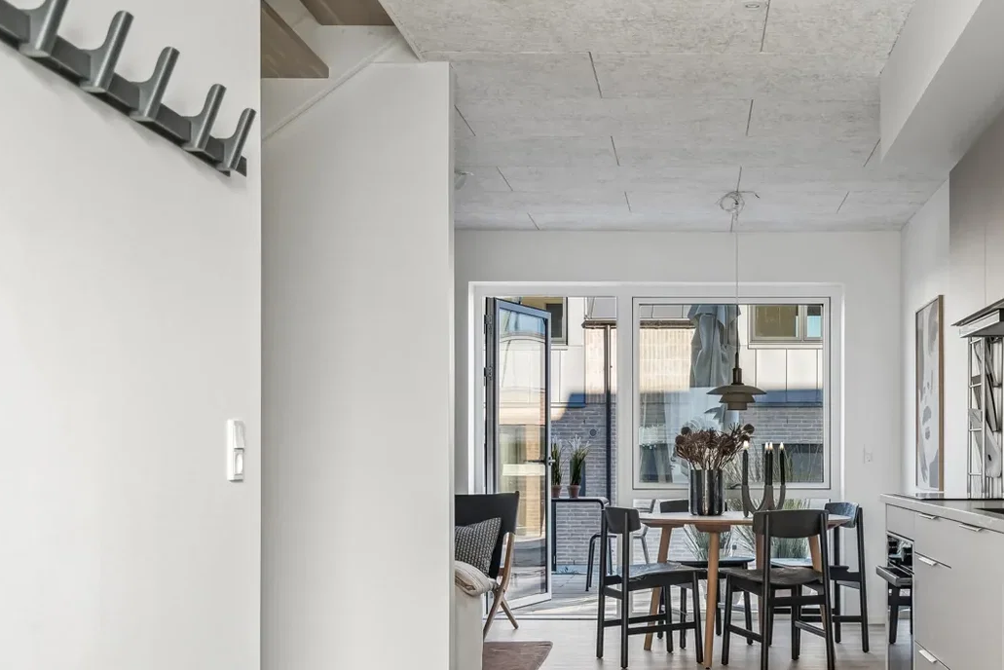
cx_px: 714
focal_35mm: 45
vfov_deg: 29.6
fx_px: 1255
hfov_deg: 42.6
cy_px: 473
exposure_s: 1/100
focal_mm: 29
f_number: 7.1
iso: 400
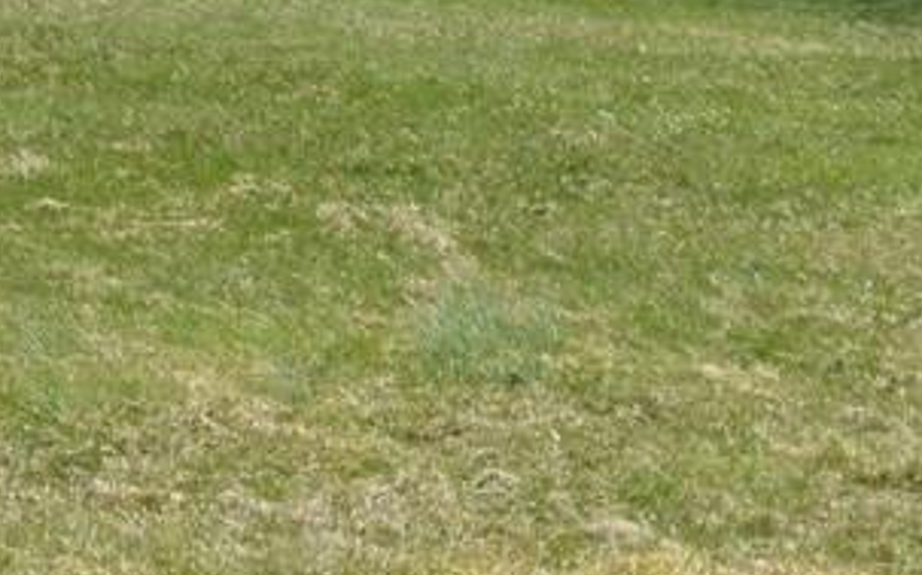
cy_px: 329
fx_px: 5224
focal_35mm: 208
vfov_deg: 6.3
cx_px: 779
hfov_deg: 10.1
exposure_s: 1/350
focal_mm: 10.4
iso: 80
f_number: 5.5
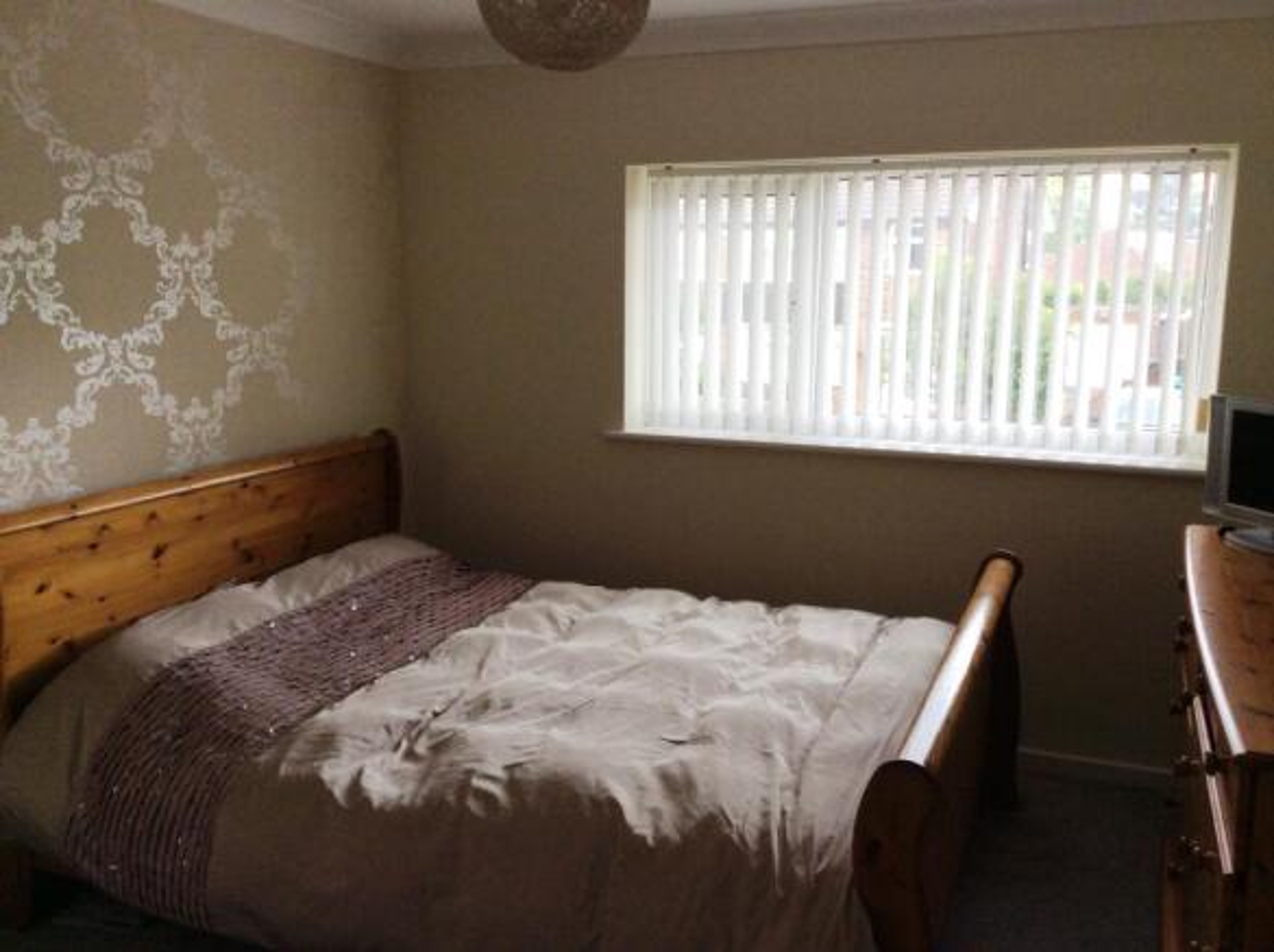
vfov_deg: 42.8
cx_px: 637
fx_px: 1213
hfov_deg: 55.4
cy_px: 476
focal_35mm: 33
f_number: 2.4
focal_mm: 3.3
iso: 50
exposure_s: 1/60
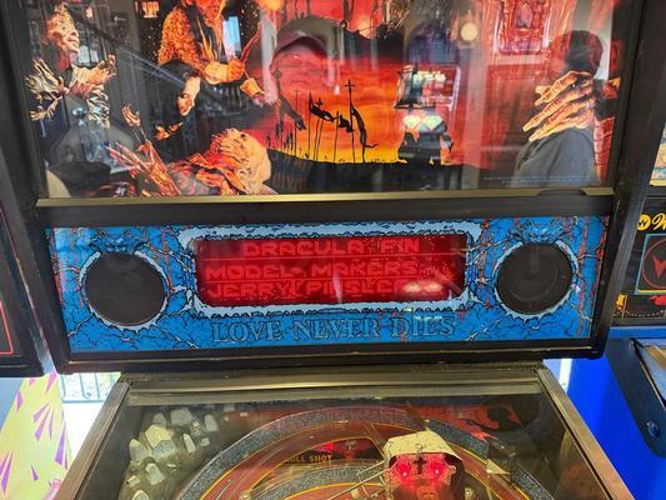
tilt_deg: -11.1
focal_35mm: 24
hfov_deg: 71.6
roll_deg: +0.6
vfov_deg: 56.8
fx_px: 462
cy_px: 250
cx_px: 333
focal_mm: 6.76
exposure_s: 1/60
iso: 640
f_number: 1.78
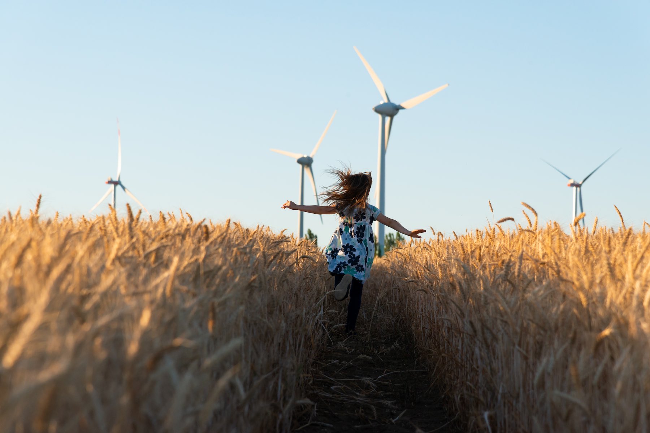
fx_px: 2166
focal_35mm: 120
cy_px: 216
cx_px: 325
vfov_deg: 11.4
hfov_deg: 17.1
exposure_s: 1/1000
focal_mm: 120
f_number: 8
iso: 800
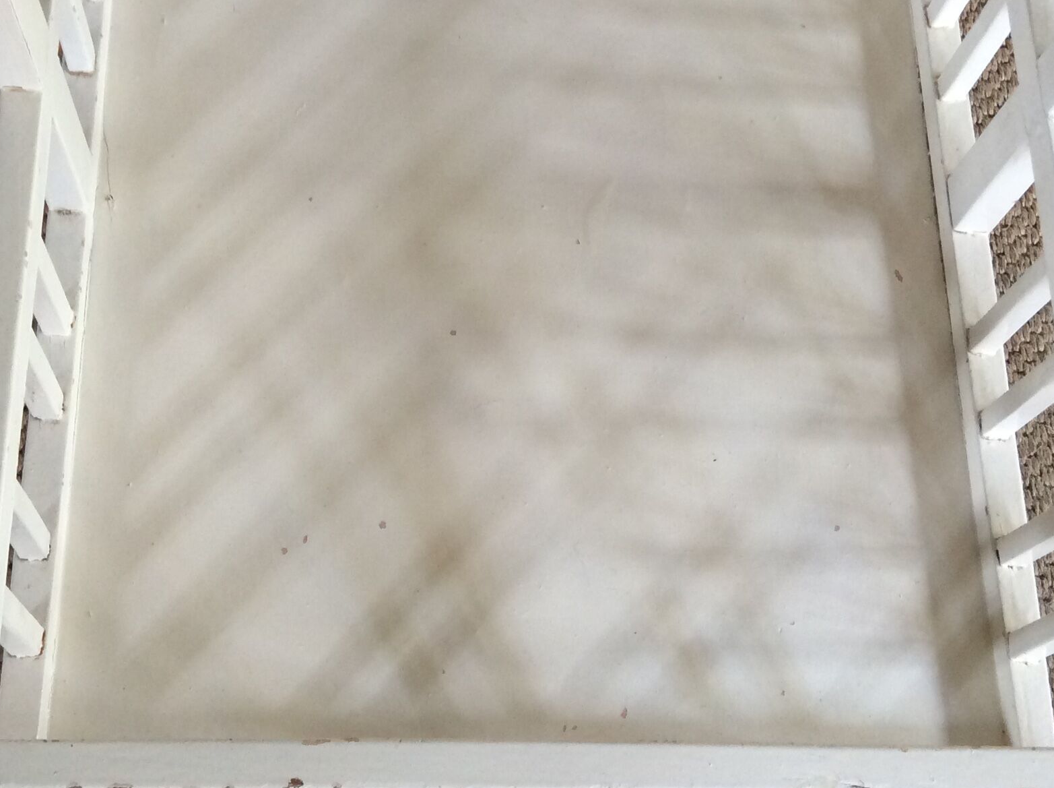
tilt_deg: -68.5
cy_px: 359
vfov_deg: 27.4
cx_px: 463
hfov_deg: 36.2
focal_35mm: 53
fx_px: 1611
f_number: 2.4
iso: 80
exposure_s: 1/25
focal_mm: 3.3
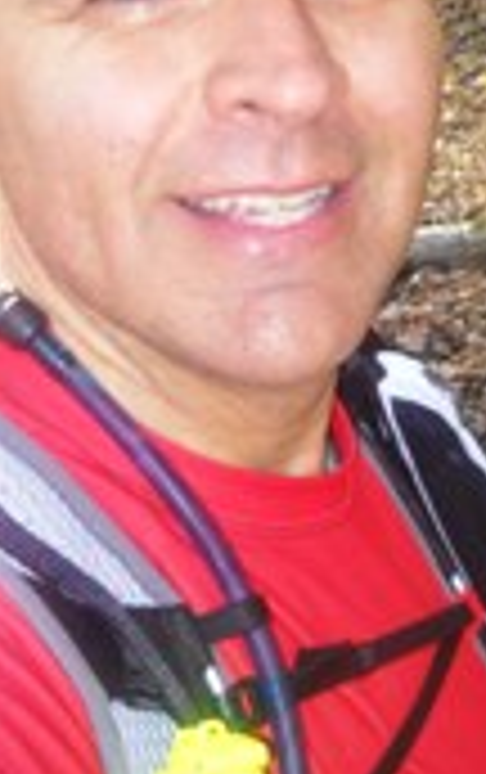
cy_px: 189
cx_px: 220
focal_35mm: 99
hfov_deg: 13.3
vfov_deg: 20.8
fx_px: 2091
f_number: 3.1
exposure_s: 1/60
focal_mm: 6.72
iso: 113
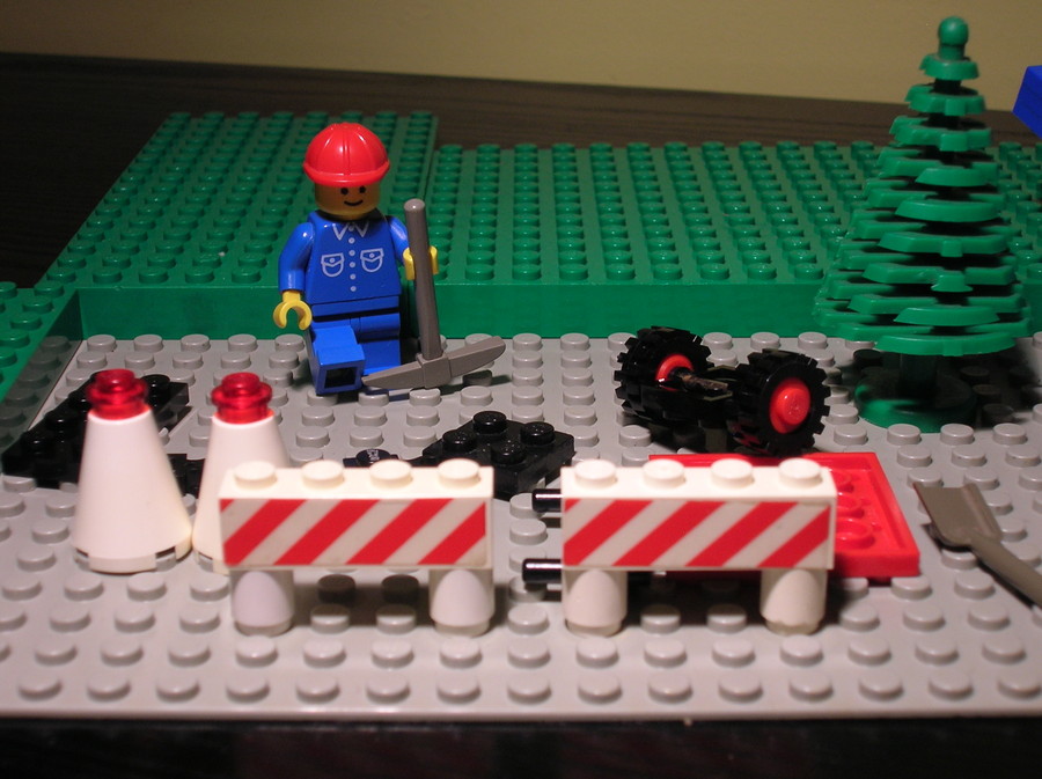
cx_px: 521
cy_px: 390
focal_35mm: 63
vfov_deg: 23.2
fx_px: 1894
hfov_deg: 30.8
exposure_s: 1/15.7
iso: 50
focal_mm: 10.4
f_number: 3.6
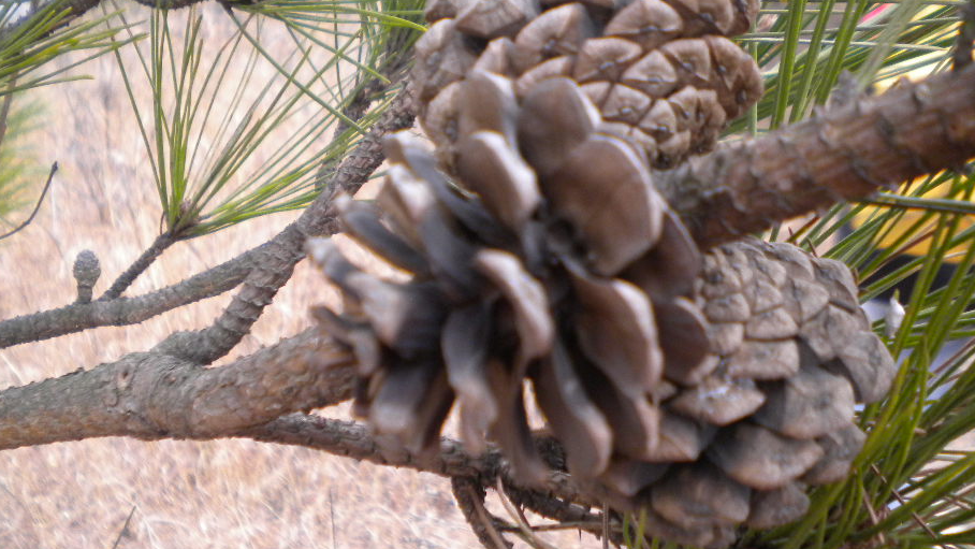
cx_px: 503
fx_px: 1112
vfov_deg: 27.7
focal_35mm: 43
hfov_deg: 47.3
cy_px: 261
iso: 280
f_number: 3.1
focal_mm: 6.3
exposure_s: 1/60
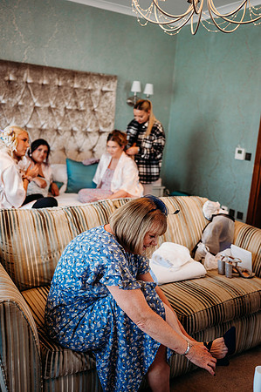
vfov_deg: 54.5
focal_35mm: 35
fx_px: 381
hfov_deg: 37.8
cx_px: 130
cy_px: 196
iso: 400
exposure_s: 1/200
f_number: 2.2
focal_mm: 35
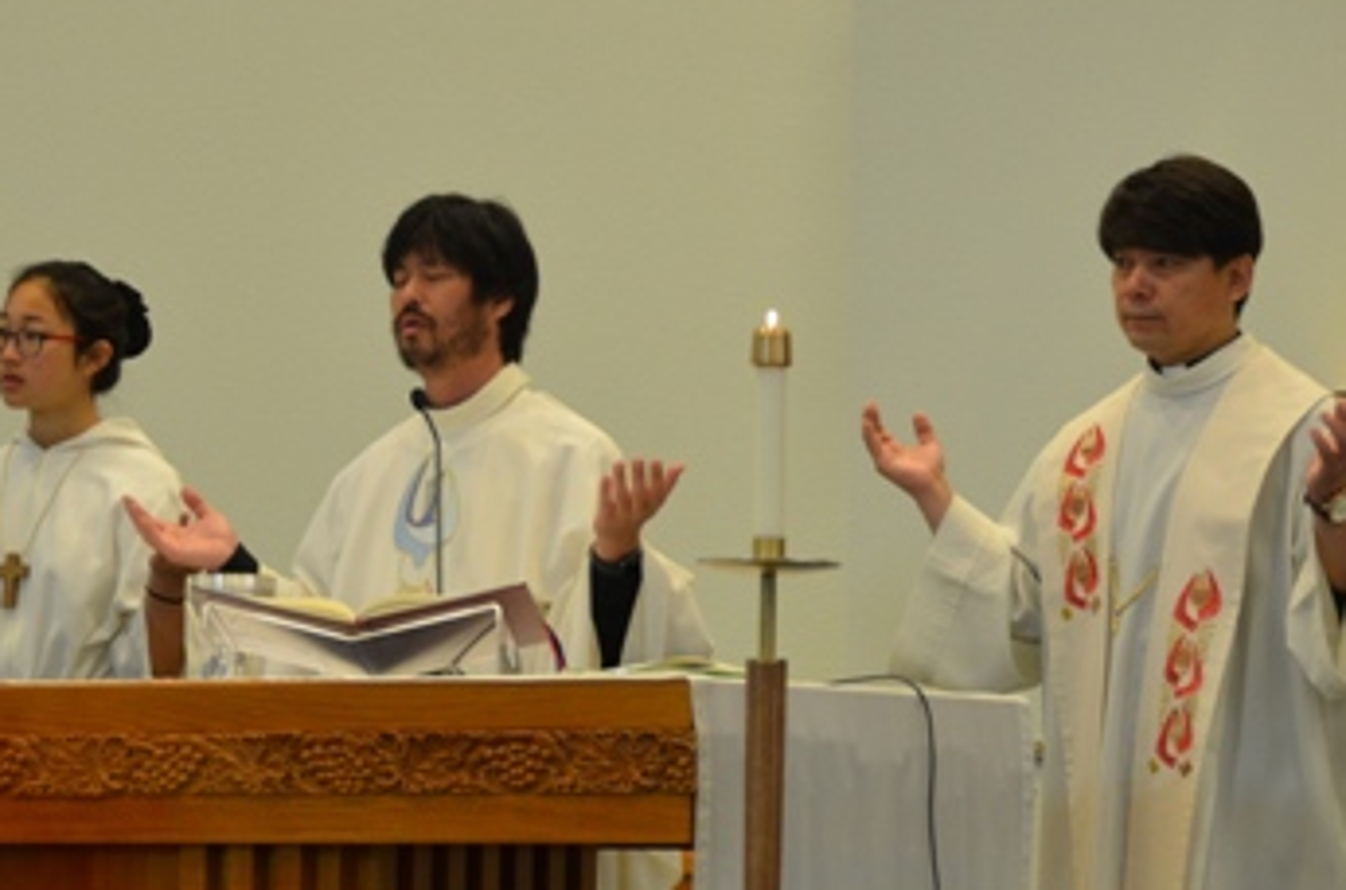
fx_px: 7271
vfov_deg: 7.0
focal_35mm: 195
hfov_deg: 10.6
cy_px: 523
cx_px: 800
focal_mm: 70
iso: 800
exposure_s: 1/40
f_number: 5
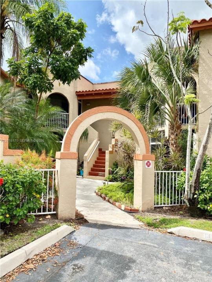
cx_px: 106
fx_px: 212
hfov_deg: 53.1
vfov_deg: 67.3
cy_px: 141
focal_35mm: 26
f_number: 1.8
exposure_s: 1/1808
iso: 32
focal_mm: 4.25
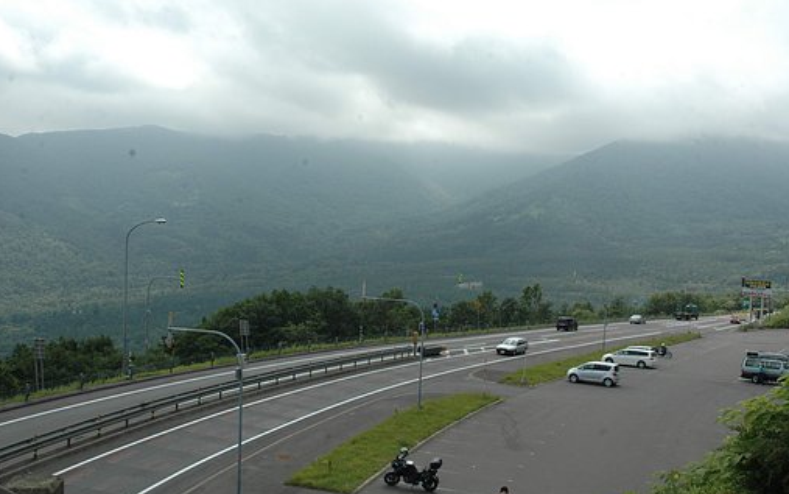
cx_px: 392
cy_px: 252
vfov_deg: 33.2
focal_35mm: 39
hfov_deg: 50.9
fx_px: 828
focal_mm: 25
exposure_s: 1/500
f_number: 11
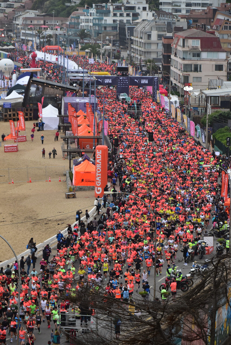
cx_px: 116
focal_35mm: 170
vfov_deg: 12.1
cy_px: 172
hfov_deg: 8.1
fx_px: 1635
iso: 1600
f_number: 4.8
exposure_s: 1/500
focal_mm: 170
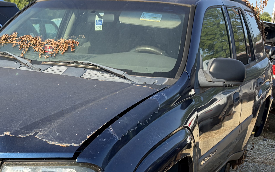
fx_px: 465
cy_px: 130
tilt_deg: -10.5
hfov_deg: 31.9
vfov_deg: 20.8
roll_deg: -1.5
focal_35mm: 62
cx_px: 45
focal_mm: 5.96
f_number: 1.6
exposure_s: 1/1287
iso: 50
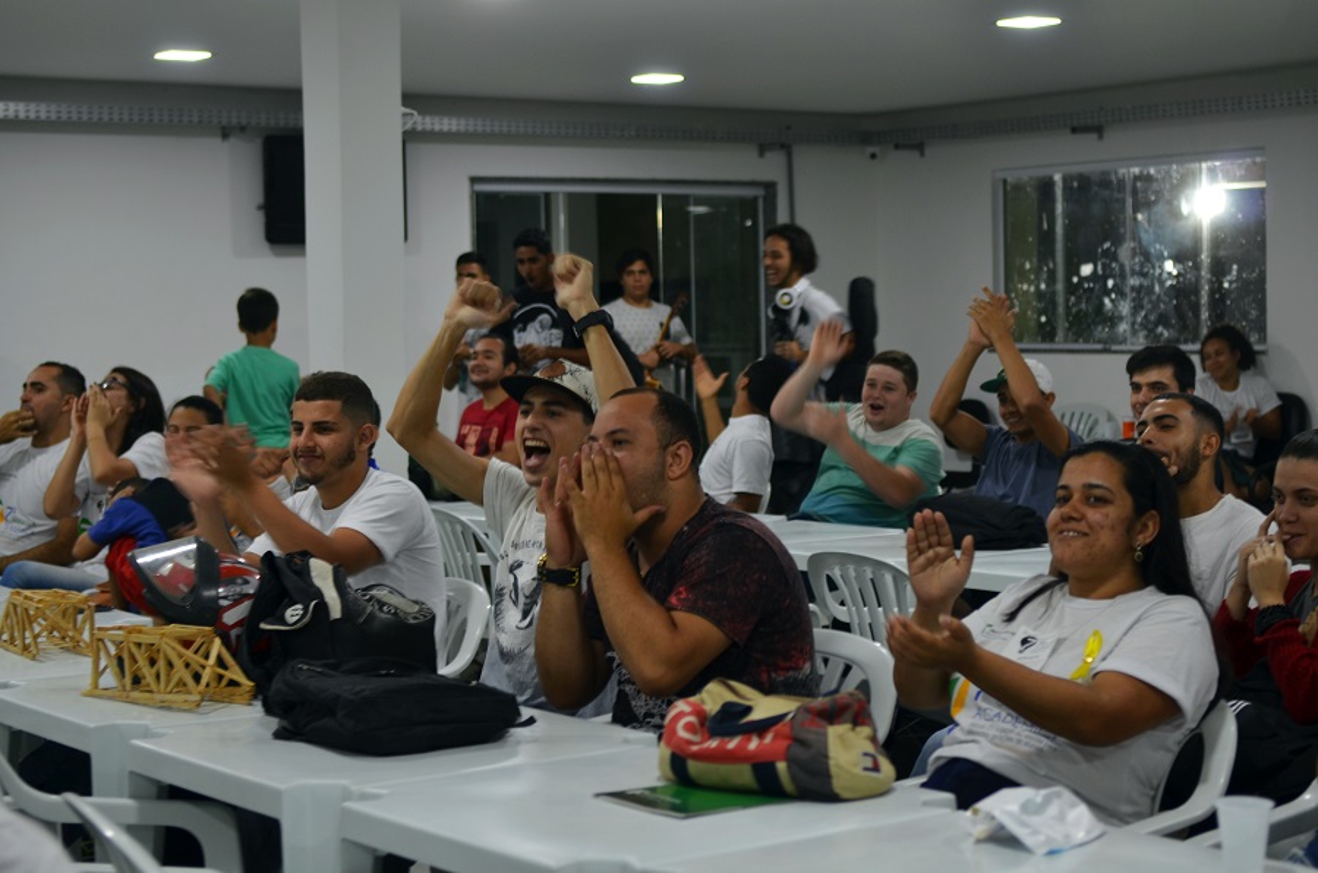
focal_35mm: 68
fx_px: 2466
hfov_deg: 29.9
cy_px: 436
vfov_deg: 20.1
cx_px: 659
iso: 200
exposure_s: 1/40
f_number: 3.2
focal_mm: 45
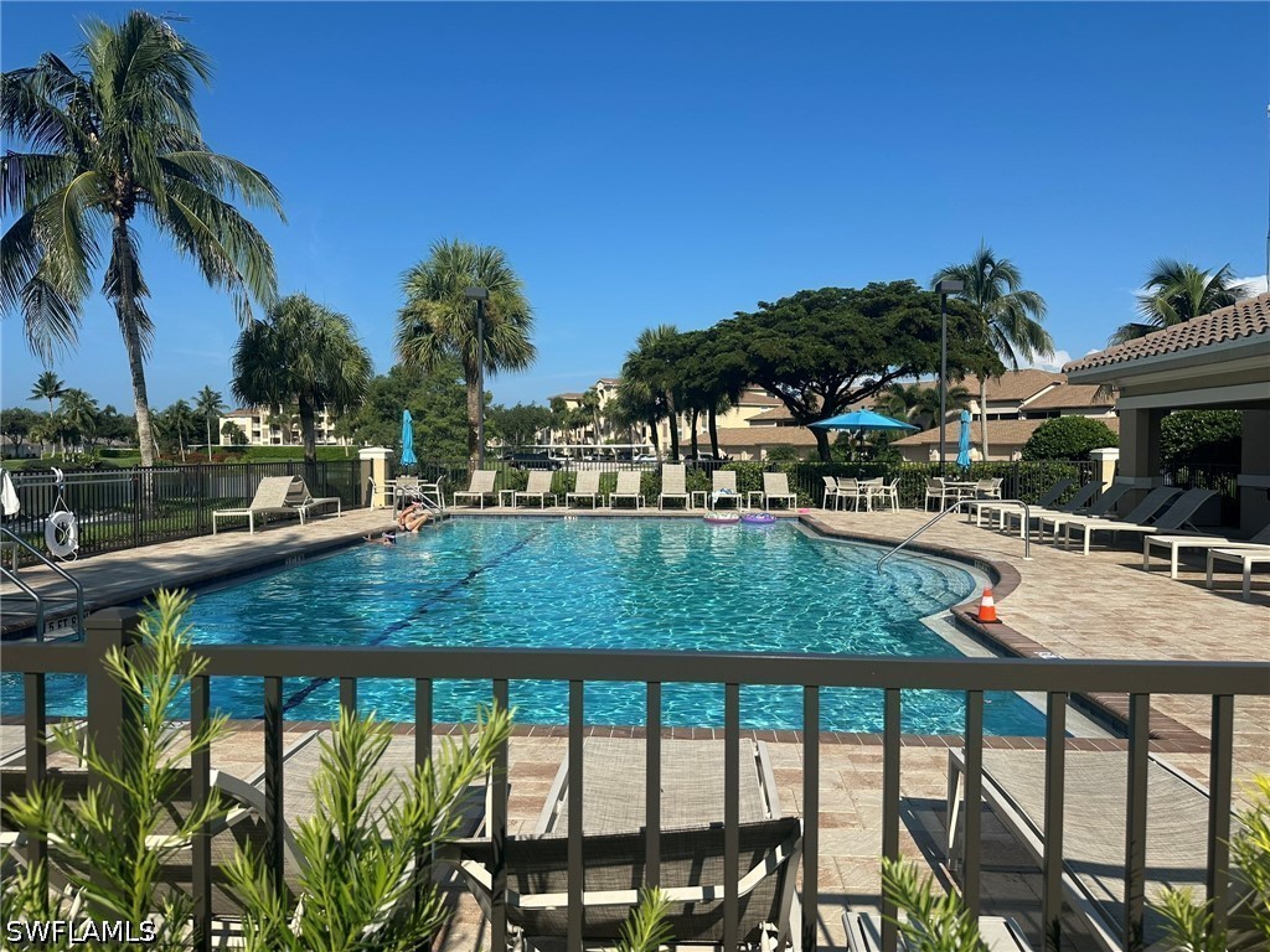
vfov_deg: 56.8
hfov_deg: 71.6
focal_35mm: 24
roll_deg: -0.1
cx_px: 635
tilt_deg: -1.7
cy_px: 476
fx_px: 881
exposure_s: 1/5525
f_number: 1.78
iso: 80
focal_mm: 6.86
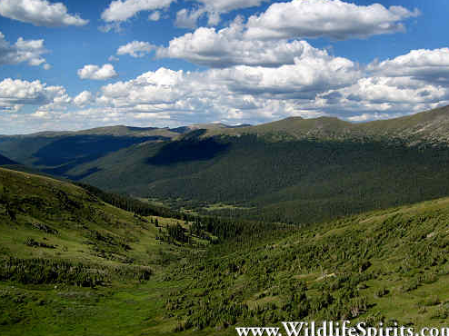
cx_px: 224
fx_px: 506
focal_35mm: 39
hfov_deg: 47.9
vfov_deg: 36.8
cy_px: 163
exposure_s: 1/350
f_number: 7.1
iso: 80
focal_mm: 5.8
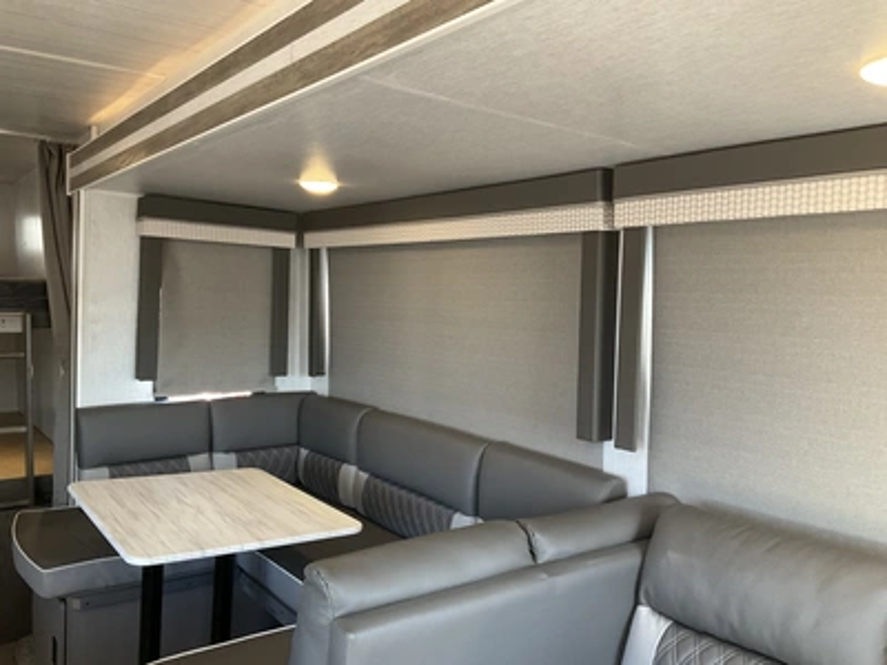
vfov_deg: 48.2
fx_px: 743
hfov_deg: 61.7
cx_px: 444
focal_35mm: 29
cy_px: 332
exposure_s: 1/65
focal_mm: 3
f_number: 1.8
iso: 64
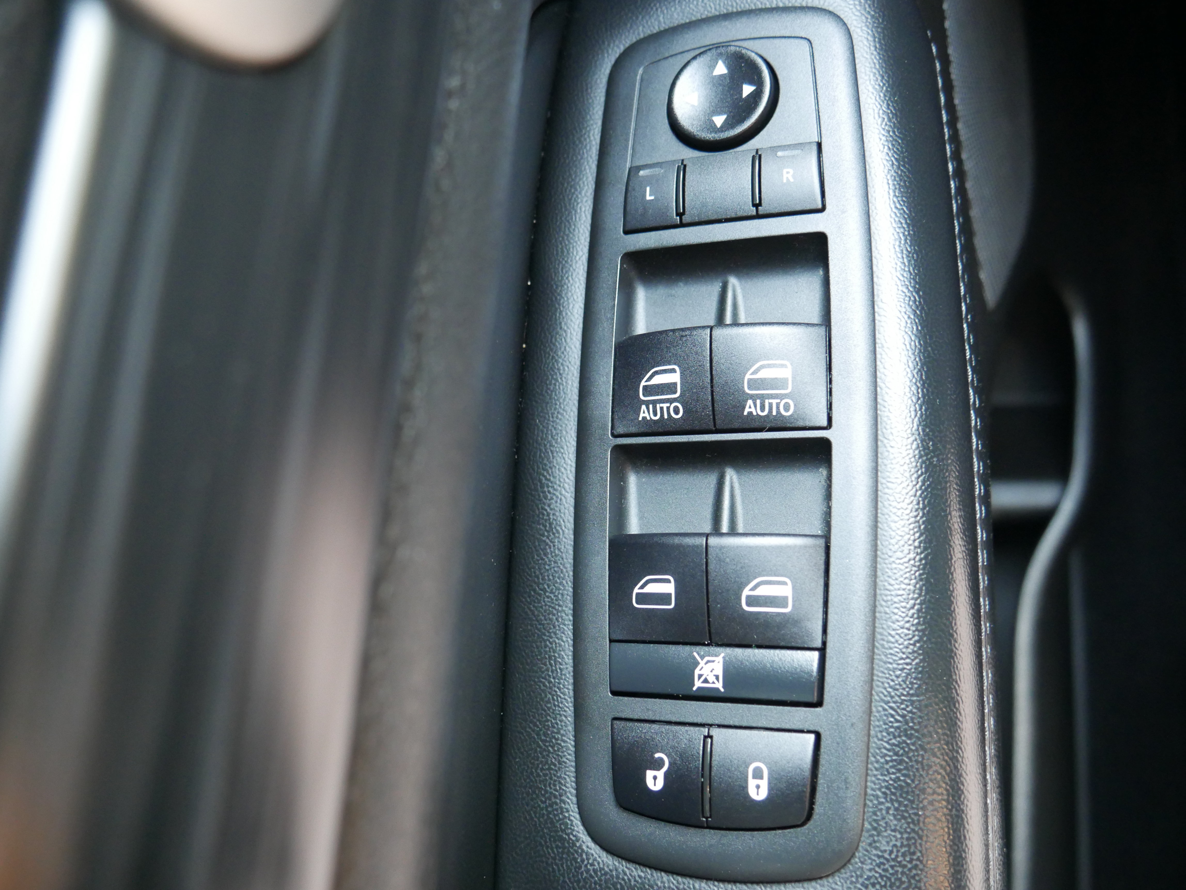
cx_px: 593
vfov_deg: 49.8
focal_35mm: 28
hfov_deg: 63.4
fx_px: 960
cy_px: 445
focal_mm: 14
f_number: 3.5
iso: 1600
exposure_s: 1/60
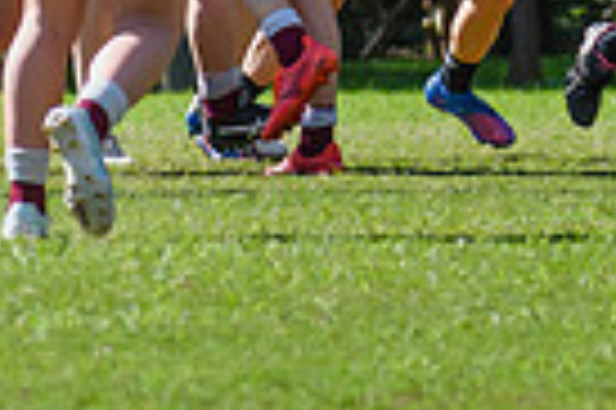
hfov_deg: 1.8
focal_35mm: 1129
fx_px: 19295
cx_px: 971
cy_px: -149
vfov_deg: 1.2
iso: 800
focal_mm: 170
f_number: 7.1
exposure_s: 1/1250
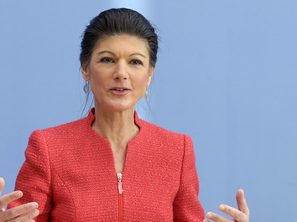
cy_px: 106
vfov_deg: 11.8
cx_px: 135
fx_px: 1072
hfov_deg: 15.8
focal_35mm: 125
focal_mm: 102
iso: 3200
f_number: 6.3
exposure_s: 1/640
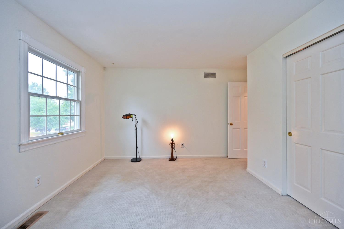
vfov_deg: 81.2
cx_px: 172
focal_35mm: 14
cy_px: 114
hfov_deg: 104.3
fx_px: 134
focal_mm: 14
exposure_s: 1/80
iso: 200
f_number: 5
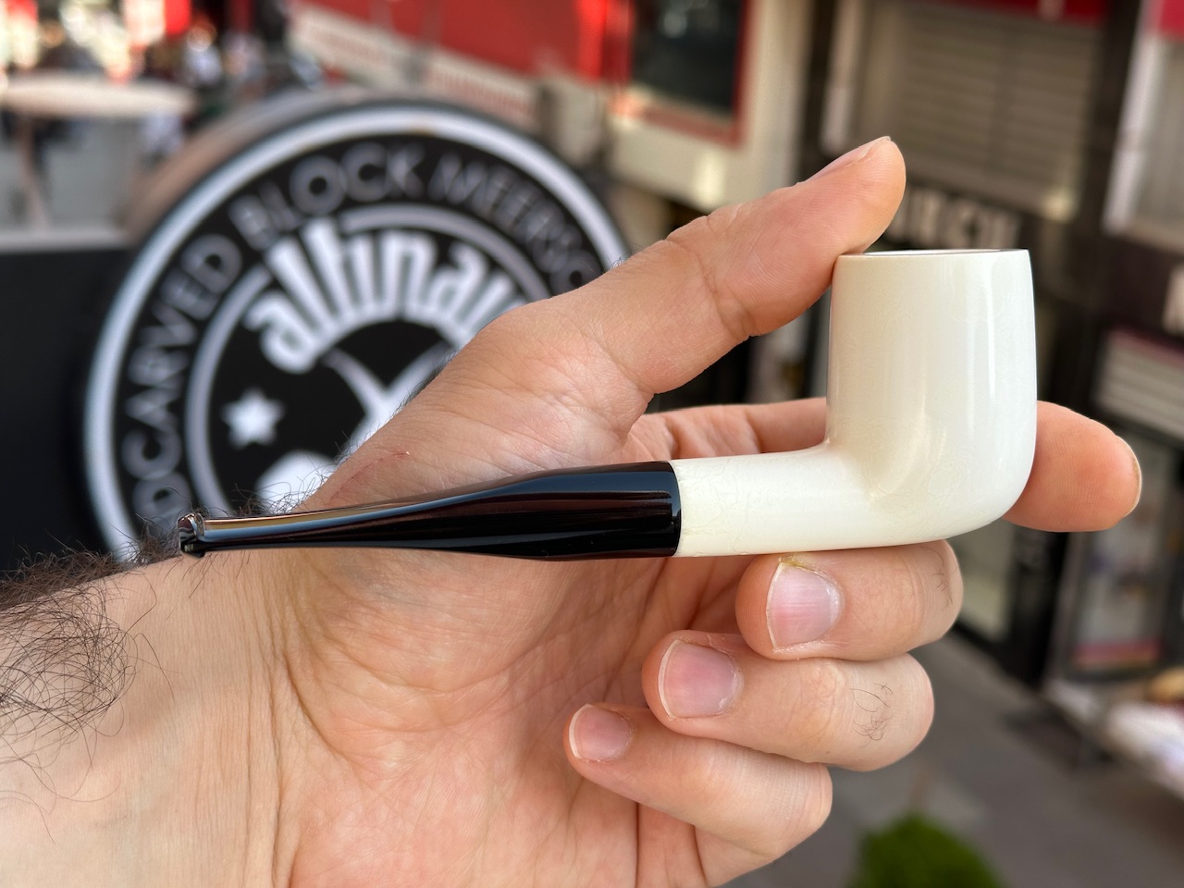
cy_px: 444
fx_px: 1642
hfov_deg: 39.7
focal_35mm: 48
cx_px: 592
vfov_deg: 30.3
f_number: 1.78
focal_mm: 6.86
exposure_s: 1/654
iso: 64
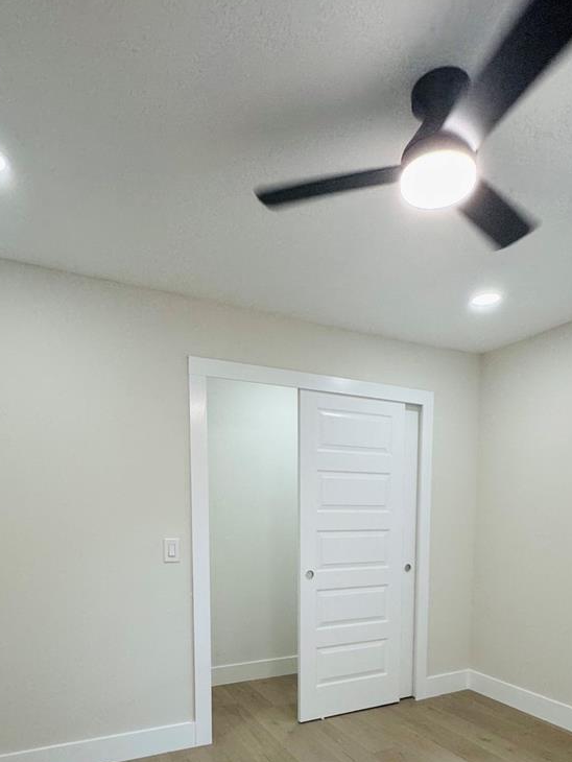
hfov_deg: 58.9
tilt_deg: -6.6
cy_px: 566
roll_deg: +0.9
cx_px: 303
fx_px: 506
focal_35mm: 23
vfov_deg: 69.3
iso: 64
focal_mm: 2.22
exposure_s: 1/99
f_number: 2.2
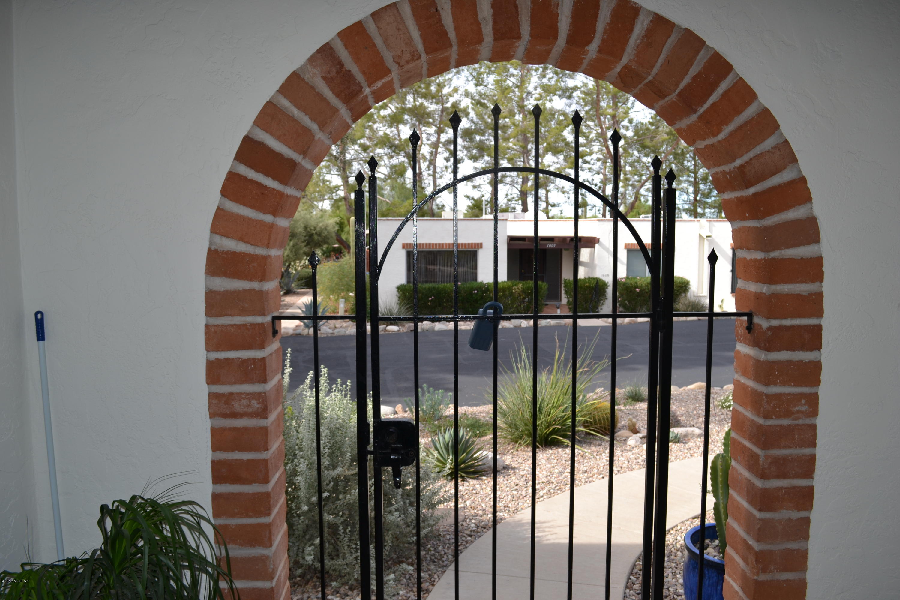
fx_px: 675
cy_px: 300
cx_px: 450
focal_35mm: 27
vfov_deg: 47.9
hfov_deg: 67.4
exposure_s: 1/200
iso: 100
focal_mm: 18
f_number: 5
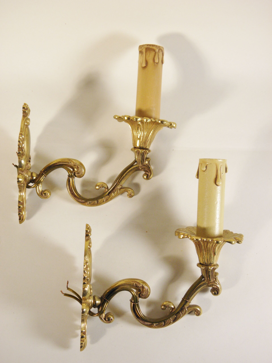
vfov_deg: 45.8
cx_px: 136
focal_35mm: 41
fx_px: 430
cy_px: 182
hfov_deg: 35.1
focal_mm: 7.5
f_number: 3.8
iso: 100
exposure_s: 1/40
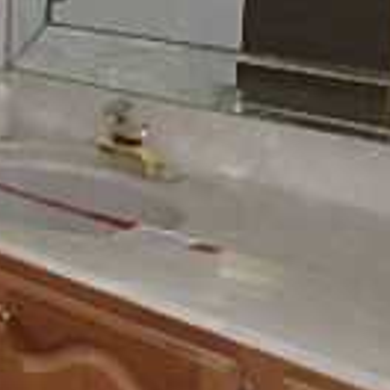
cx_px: -189
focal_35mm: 90
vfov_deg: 19.2
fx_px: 1147
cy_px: 136
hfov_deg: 17.4
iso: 400
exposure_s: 1/30
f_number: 3.5
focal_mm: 3.7
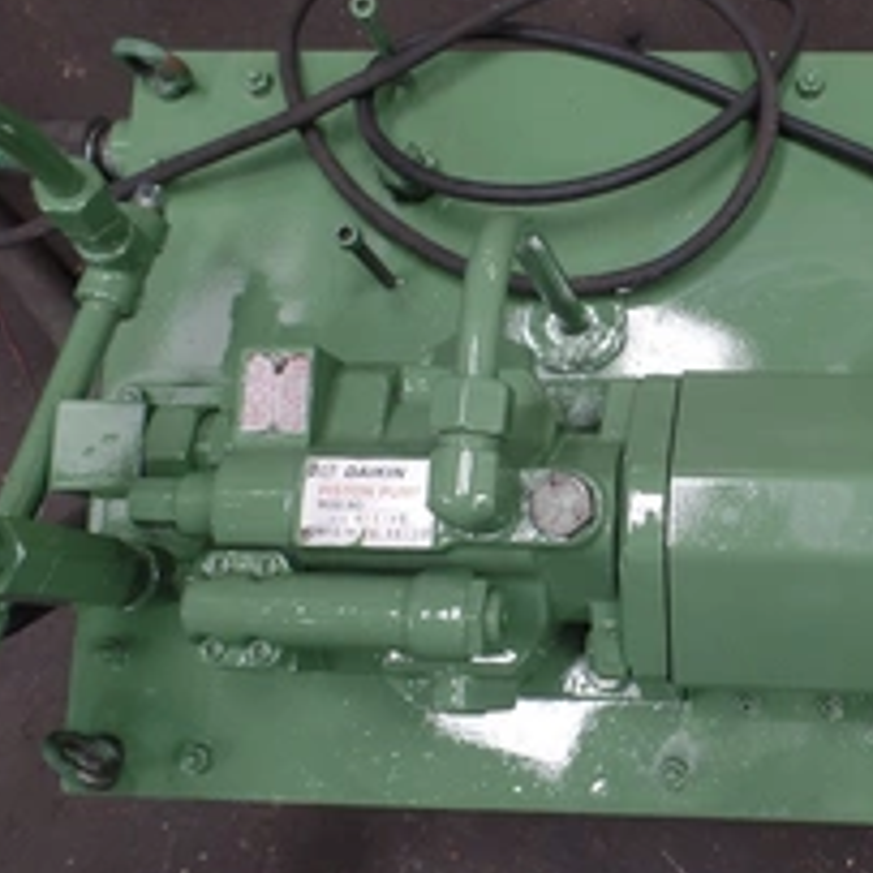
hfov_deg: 40.3
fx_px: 1141
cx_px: 688
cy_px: 473
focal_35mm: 40
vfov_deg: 41.8
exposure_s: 1/45
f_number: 3.2
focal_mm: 4.1
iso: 80
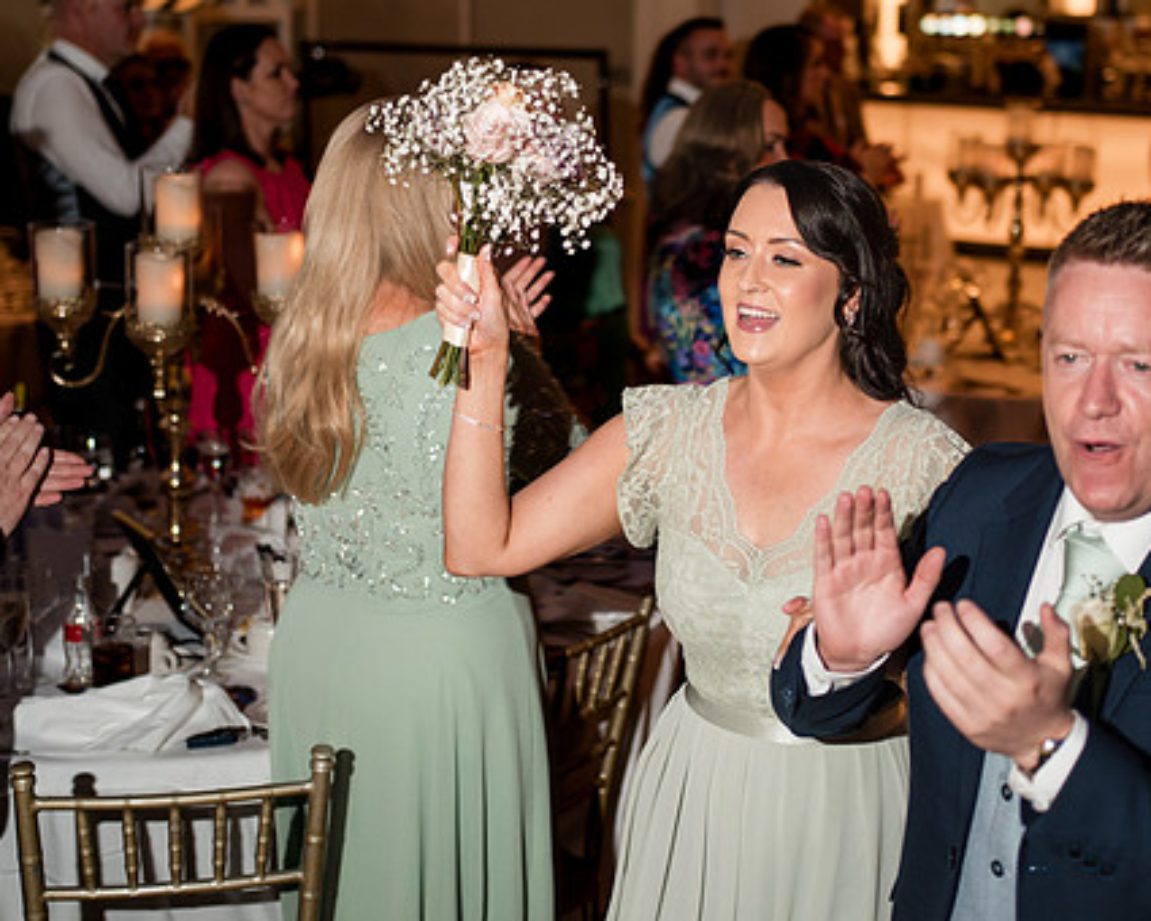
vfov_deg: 24.8
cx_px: 734
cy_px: 281
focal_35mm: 61
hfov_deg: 30.8
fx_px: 2078
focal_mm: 35
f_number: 1.8
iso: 200
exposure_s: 1/200
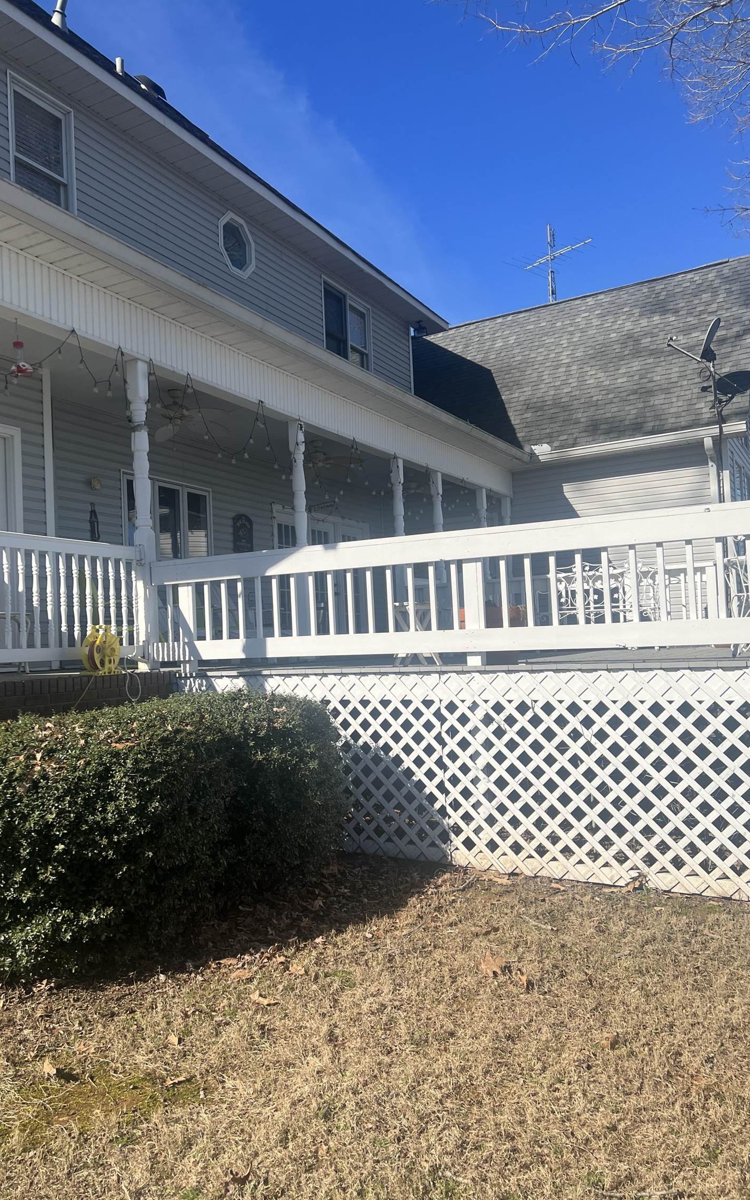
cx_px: 329
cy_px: 600
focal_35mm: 28
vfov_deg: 66.5
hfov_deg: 44.4
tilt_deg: +3.6
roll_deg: +3.9
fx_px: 916
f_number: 1.5
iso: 50
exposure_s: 1/5319
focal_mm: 5.7
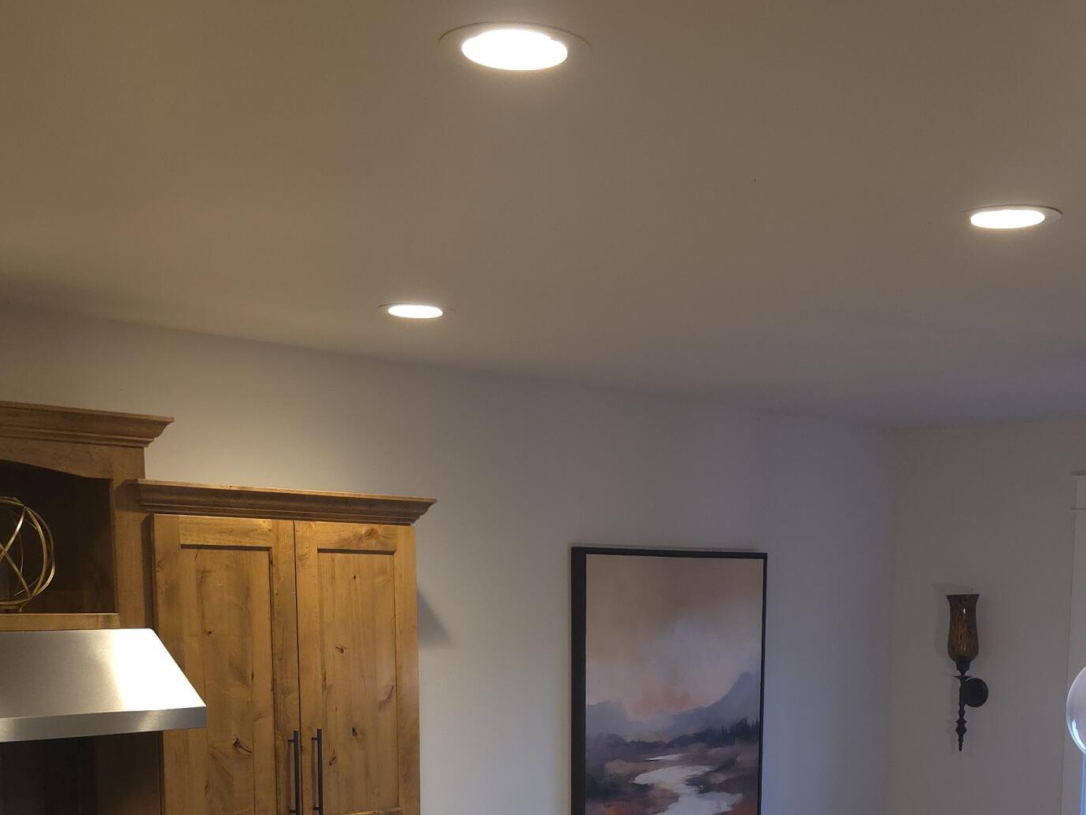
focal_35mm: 50
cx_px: 652
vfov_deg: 27.6
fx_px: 1569
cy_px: 795
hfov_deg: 38.0
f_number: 1.7
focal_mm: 6.3
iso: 250
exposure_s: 1/60
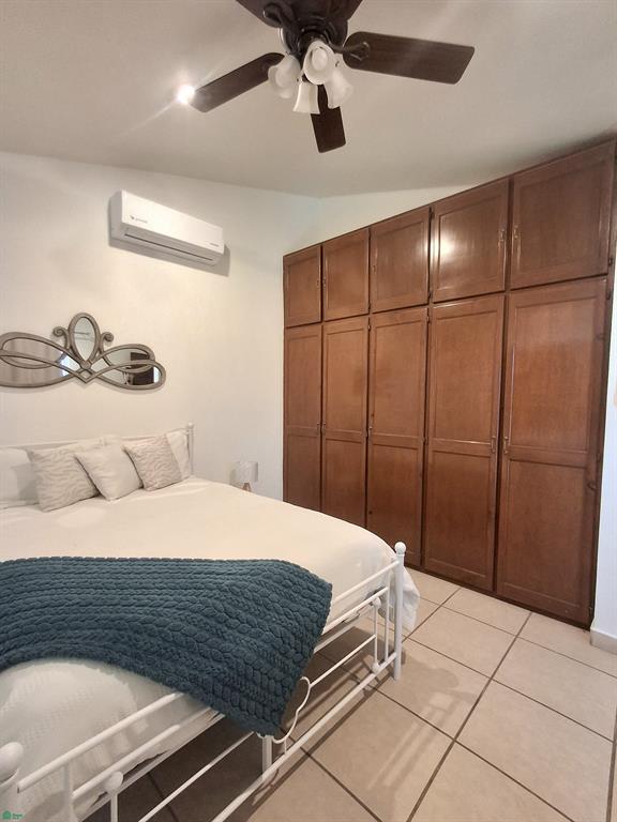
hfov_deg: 78.1
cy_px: 411
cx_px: 308
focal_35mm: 16
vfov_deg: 94.5
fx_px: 380
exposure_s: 1/24
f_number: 2.2
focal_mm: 1.64
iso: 200
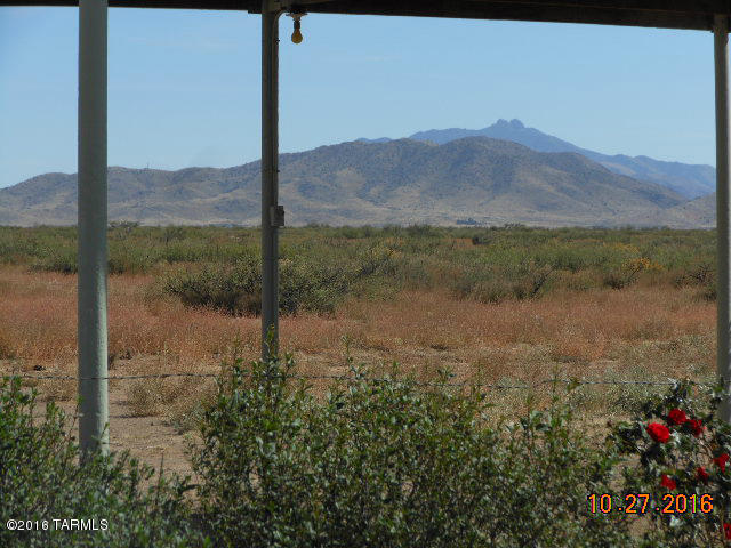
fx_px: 2534
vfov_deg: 12.3
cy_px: 274
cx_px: 366
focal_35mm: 120
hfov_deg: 16.4
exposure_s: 1/640
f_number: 5.4
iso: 80
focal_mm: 21.5
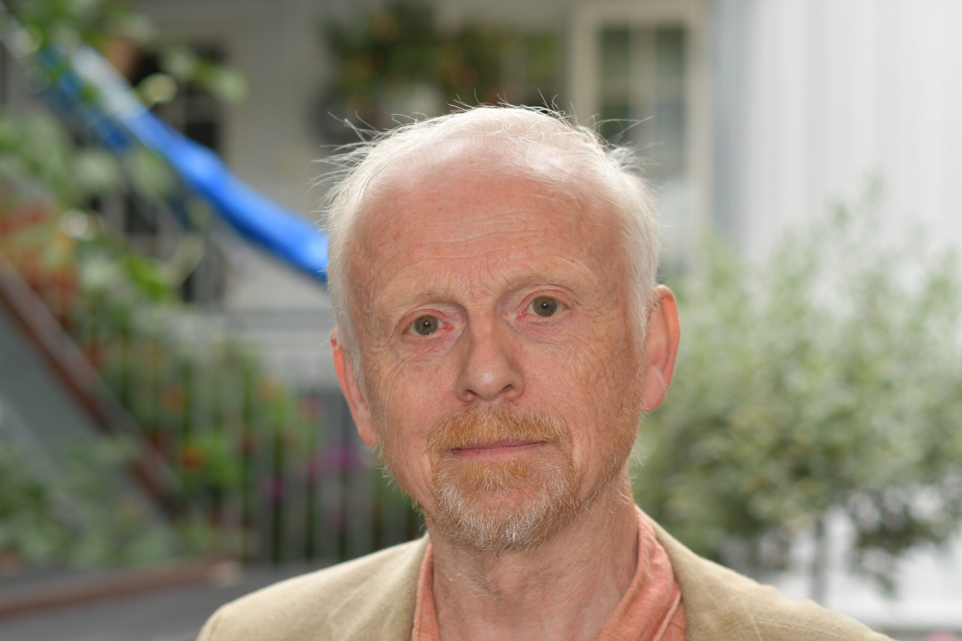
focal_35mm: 75
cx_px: 481
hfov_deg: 27.0
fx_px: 2004
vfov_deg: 18.2
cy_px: 320
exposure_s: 1/250
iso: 140
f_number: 2.8
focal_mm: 50
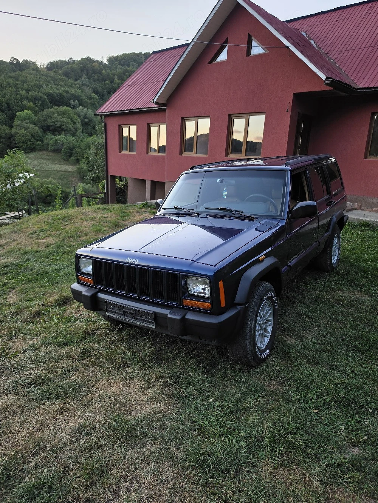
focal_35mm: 23
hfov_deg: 58.9
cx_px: 189
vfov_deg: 73.9
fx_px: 335
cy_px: 252
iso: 25
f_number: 1.4
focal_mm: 6.5
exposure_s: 1/182
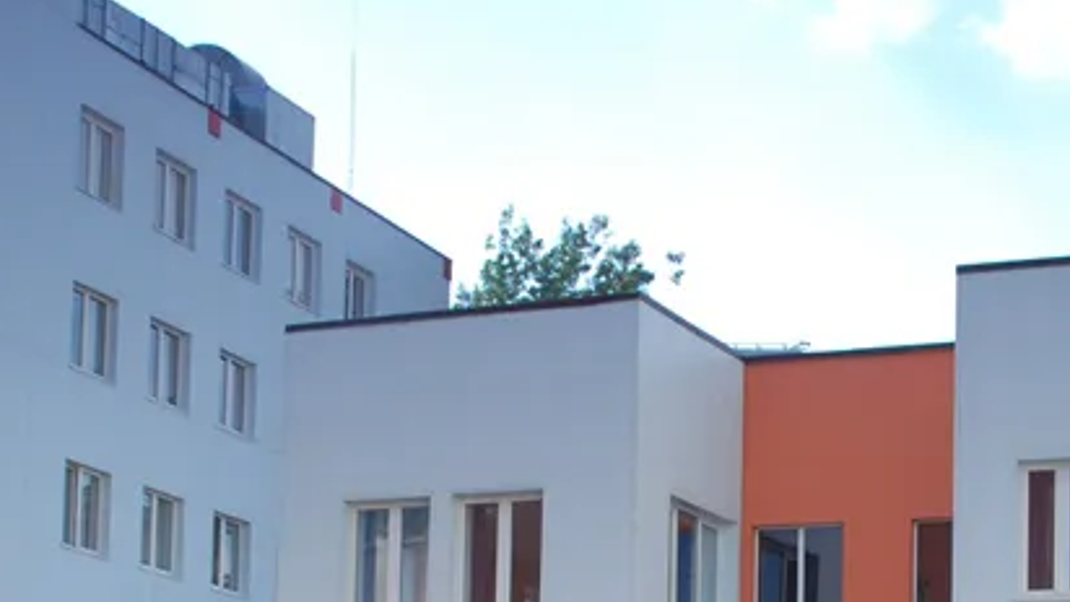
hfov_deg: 24.0
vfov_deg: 13.4
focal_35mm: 88
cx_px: 738
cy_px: 737
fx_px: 2497
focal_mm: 18
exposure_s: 1/250
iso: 400
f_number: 8
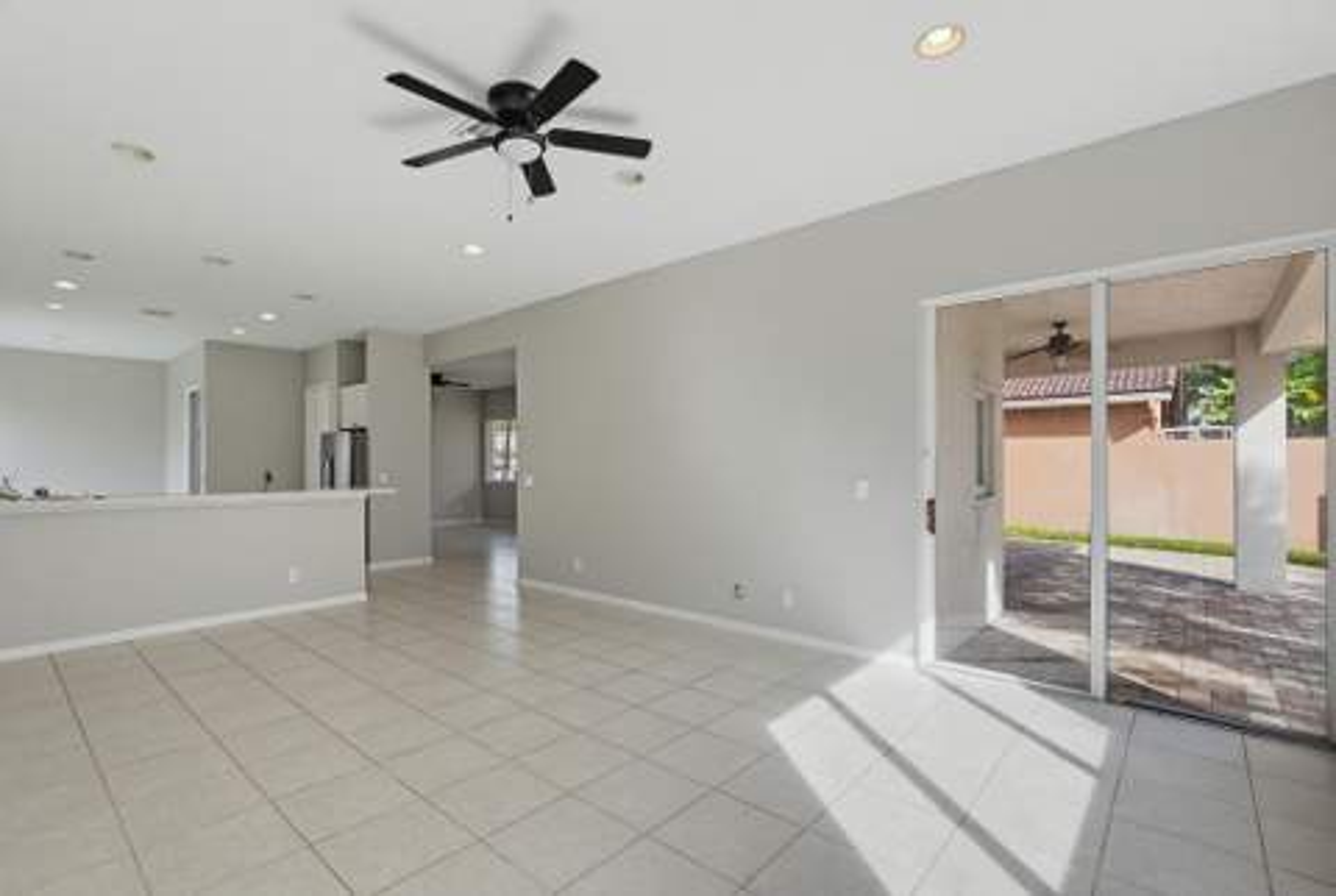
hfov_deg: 96.6
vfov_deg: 74.0
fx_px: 595
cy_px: 448
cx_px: 668
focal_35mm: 16
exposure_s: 1/800
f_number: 8
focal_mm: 16
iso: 800
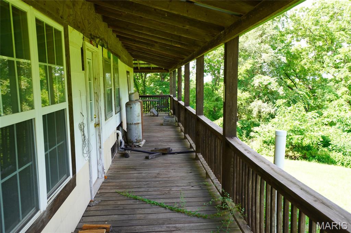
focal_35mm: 30
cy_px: 116
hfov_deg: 61.9
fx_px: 292
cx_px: 176
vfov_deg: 43.6
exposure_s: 1/60
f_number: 4.5
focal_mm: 20
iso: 100
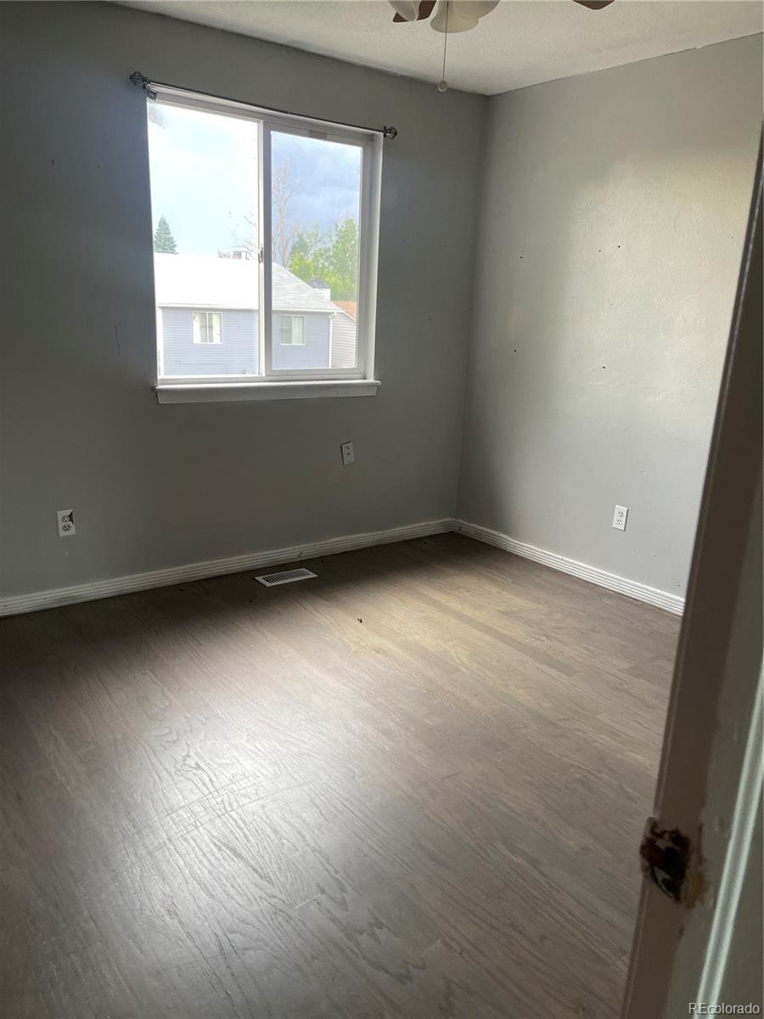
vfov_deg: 67.3
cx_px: 382
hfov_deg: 53.1
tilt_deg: -15.5
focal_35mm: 26
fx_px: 765
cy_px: 510
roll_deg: -2.7
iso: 125
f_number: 1.6
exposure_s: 1/118
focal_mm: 5.1
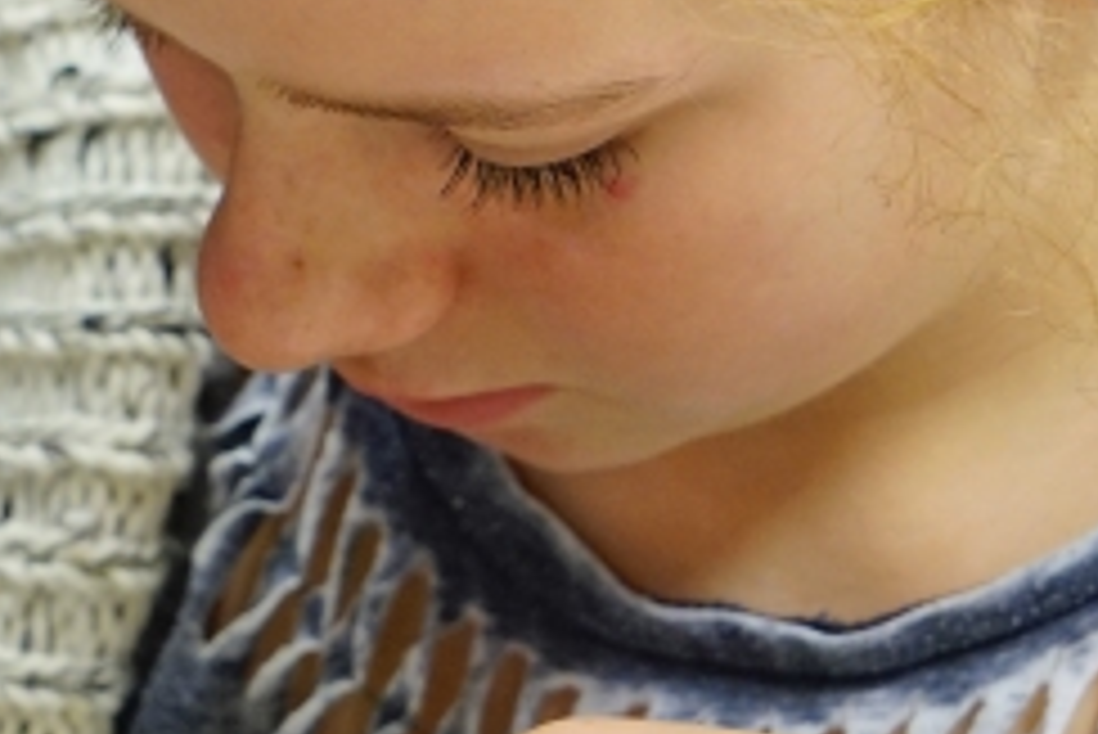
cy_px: 250
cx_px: 328
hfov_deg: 8.4
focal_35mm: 244
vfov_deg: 5.6
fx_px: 7446
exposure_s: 1/40
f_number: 7.1
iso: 1600
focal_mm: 70
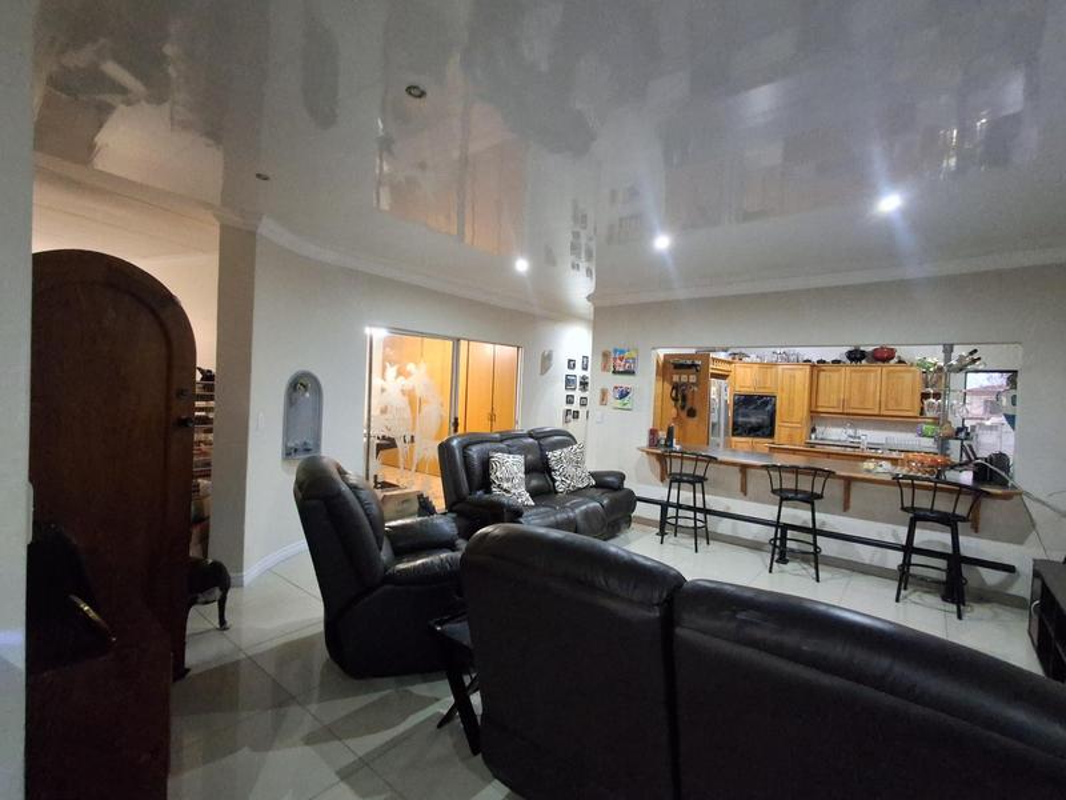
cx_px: 533
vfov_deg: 78.1
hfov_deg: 94.5
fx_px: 493
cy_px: 400
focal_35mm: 16
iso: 800
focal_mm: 1.64
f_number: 2.2
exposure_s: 1/25
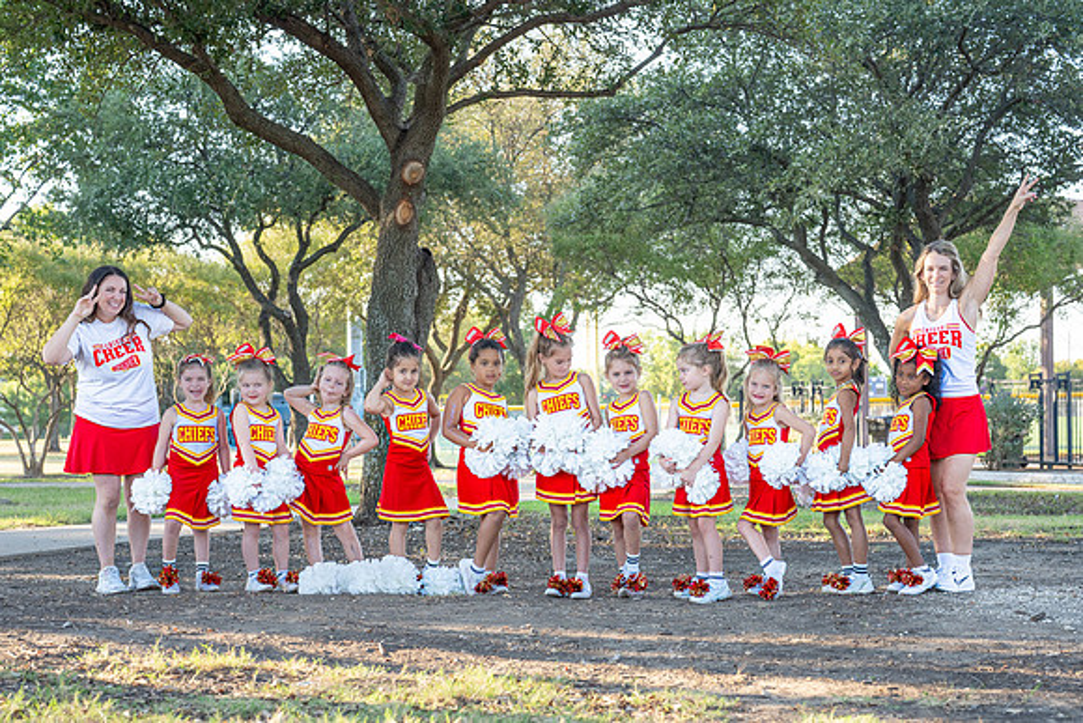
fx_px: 1781
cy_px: 418
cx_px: 583
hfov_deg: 33.8
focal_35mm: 59
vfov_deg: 22.9
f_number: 4
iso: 320
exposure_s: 1/320
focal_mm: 50
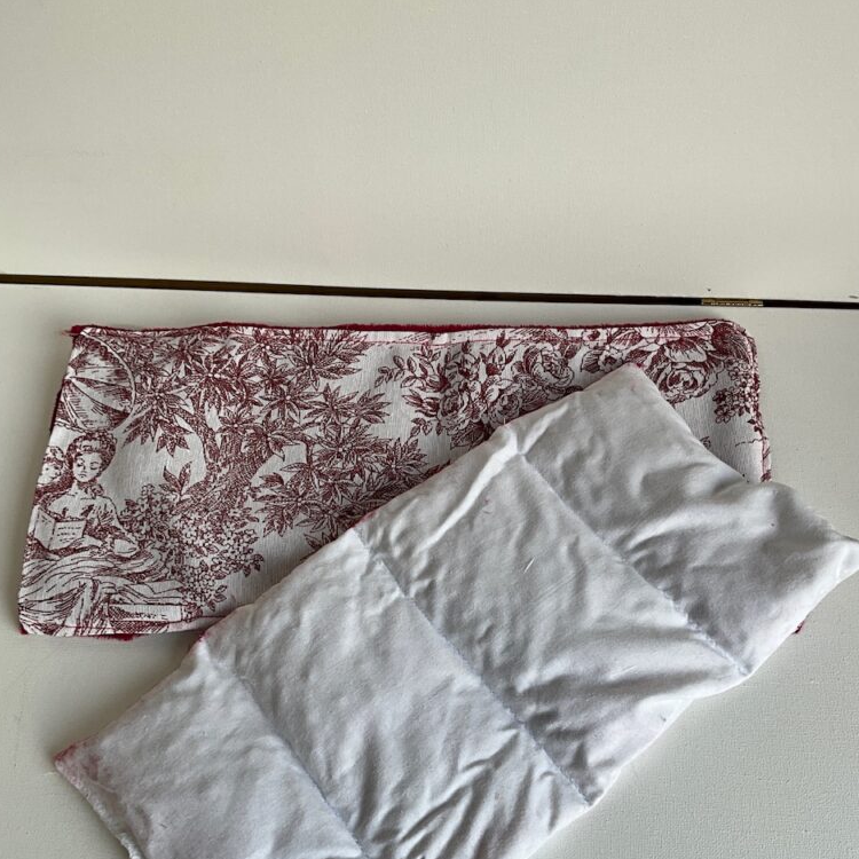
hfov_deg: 47.2
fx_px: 983
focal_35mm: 35
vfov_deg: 46.9
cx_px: 428
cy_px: 528
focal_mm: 3
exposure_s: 1/126
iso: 16
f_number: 1.8
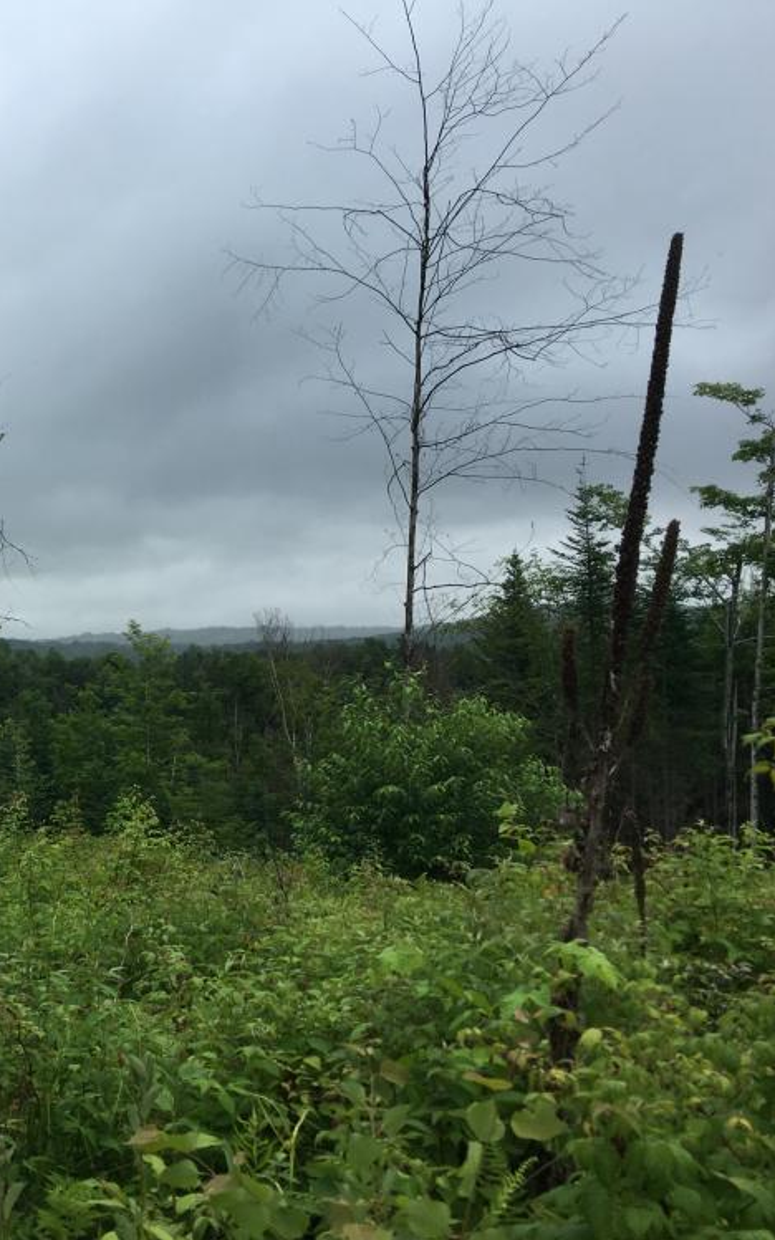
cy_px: 634
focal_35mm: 42
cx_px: -41
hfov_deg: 28.2
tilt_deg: +4.3
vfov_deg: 47.2
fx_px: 1420
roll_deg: -0.1
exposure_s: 1/680
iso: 25
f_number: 2.2
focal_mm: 4.15
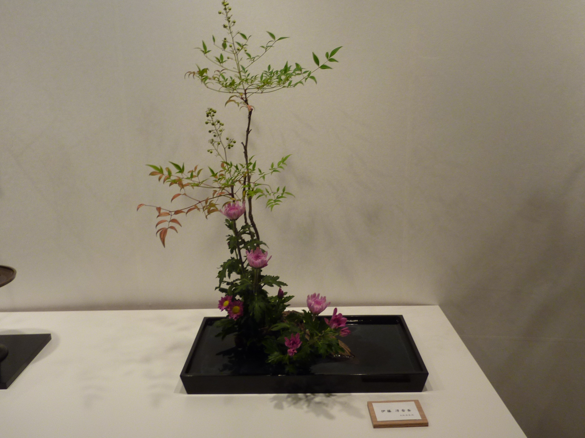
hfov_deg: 58.4
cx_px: 292
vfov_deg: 45.4
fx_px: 524
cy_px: 219
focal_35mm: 31
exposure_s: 1/30
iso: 100
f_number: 3.3
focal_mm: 4.1
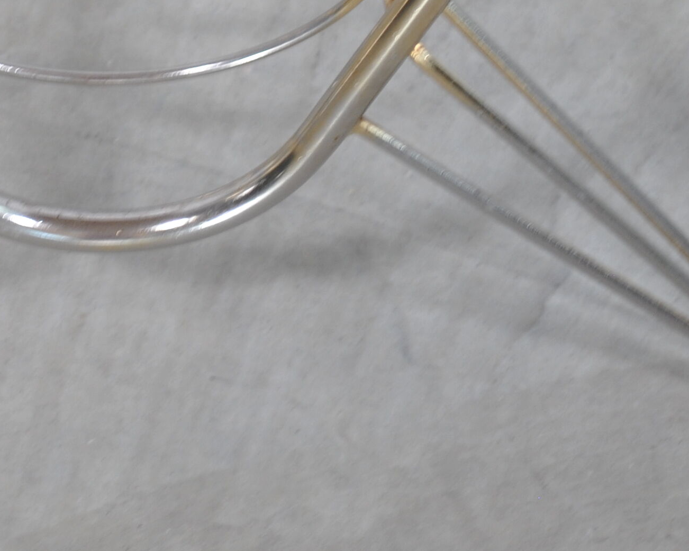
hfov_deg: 8.8
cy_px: -6
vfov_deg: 7.1
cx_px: 56
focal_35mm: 218
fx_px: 4444
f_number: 5.6
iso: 200
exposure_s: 1/20
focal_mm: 52
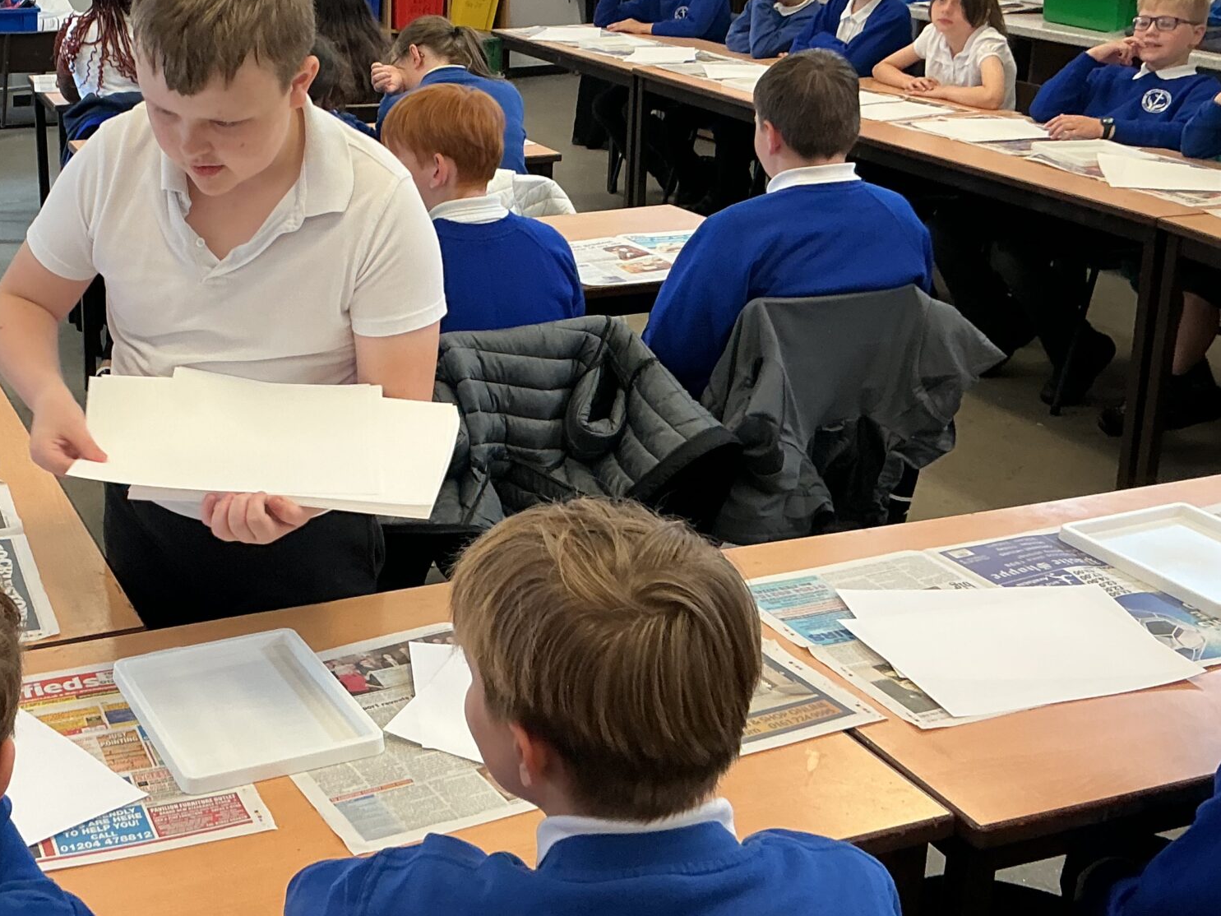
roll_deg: +0.8
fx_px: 1764
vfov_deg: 28.9
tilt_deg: -17.8
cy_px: 312
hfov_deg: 37.1
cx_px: 287
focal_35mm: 50
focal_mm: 3
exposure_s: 1/60
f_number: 1.8
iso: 64
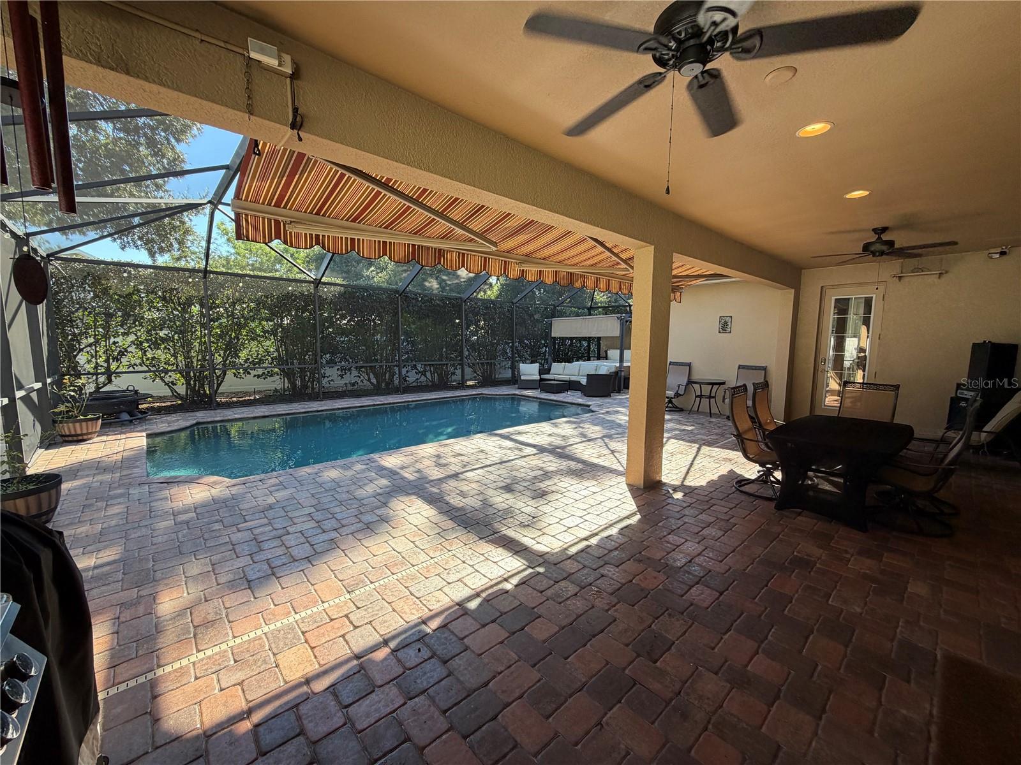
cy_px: 382
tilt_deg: -6.6
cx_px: 510
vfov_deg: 85.7
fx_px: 413
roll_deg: +0.2
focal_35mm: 14
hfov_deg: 102.1
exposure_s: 1/152
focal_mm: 2.22
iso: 50
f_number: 2.2
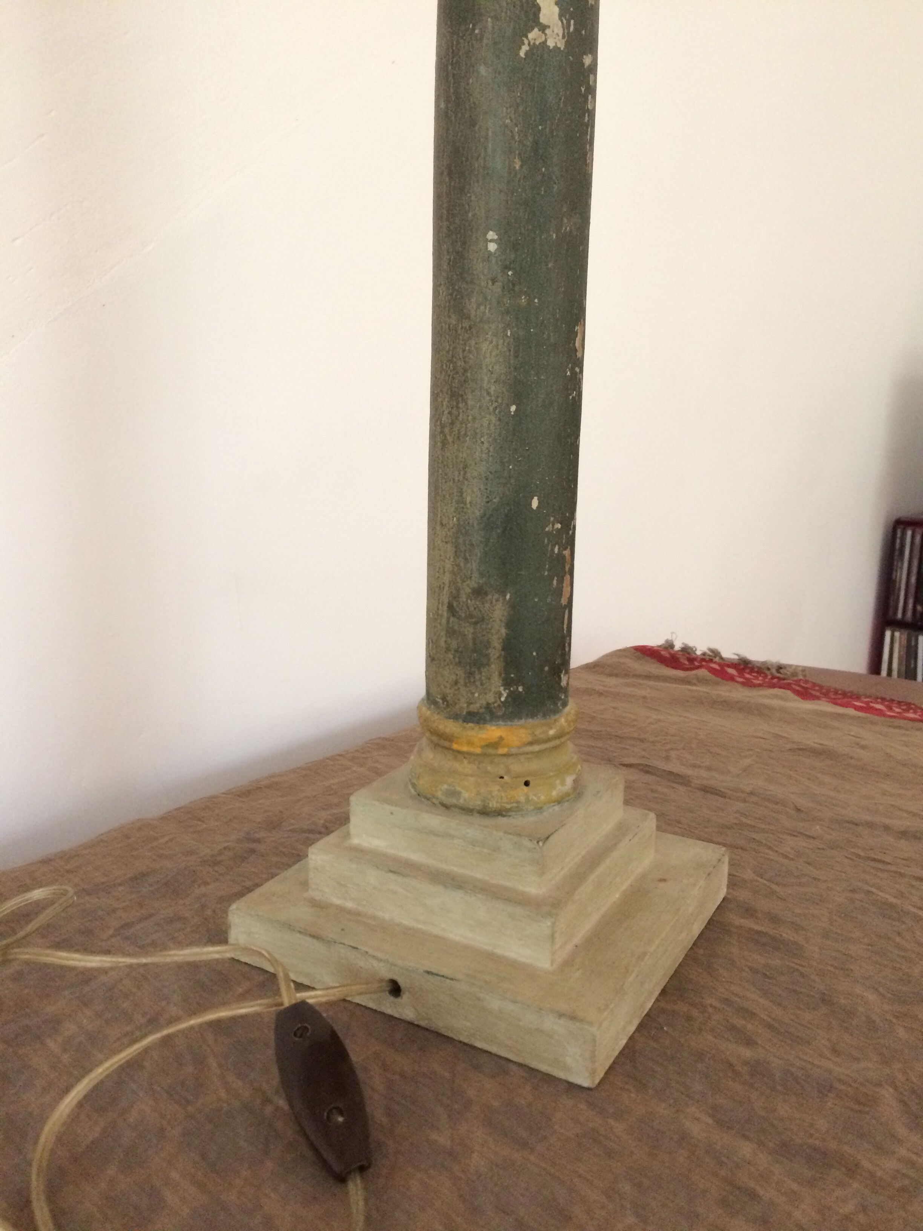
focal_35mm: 29
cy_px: 616
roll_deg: -1.0
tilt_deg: -13.1
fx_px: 1031
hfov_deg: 48.2
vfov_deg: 61.7
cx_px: 462
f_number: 2.2
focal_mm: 4.15
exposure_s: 1/20
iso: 320
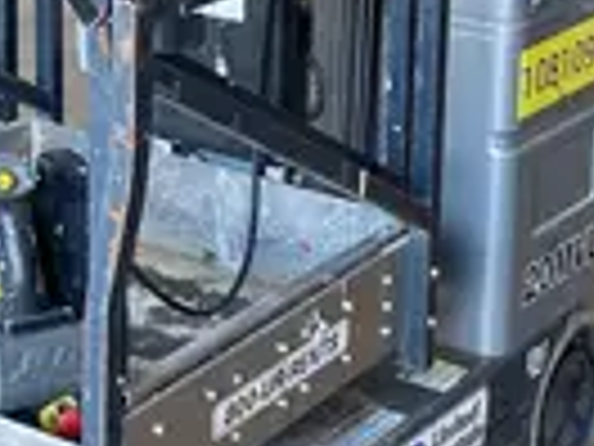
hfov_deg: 18.2
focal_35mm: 108
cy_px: -38
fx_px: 1853
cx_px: 194
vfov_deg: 13.4
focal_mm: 4.25
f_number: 1.8
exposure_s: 1/94
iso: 125
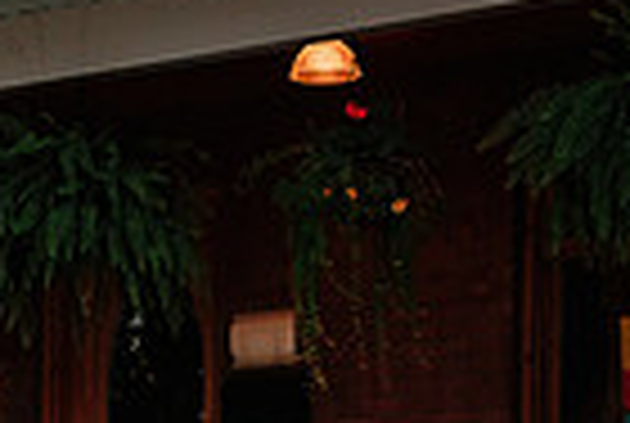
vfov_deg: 8.9
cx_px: 22
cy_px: 772
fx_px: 2613
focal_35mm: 149
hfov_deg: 13.6
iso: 800
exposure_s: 1/200
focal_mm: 24
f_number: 4
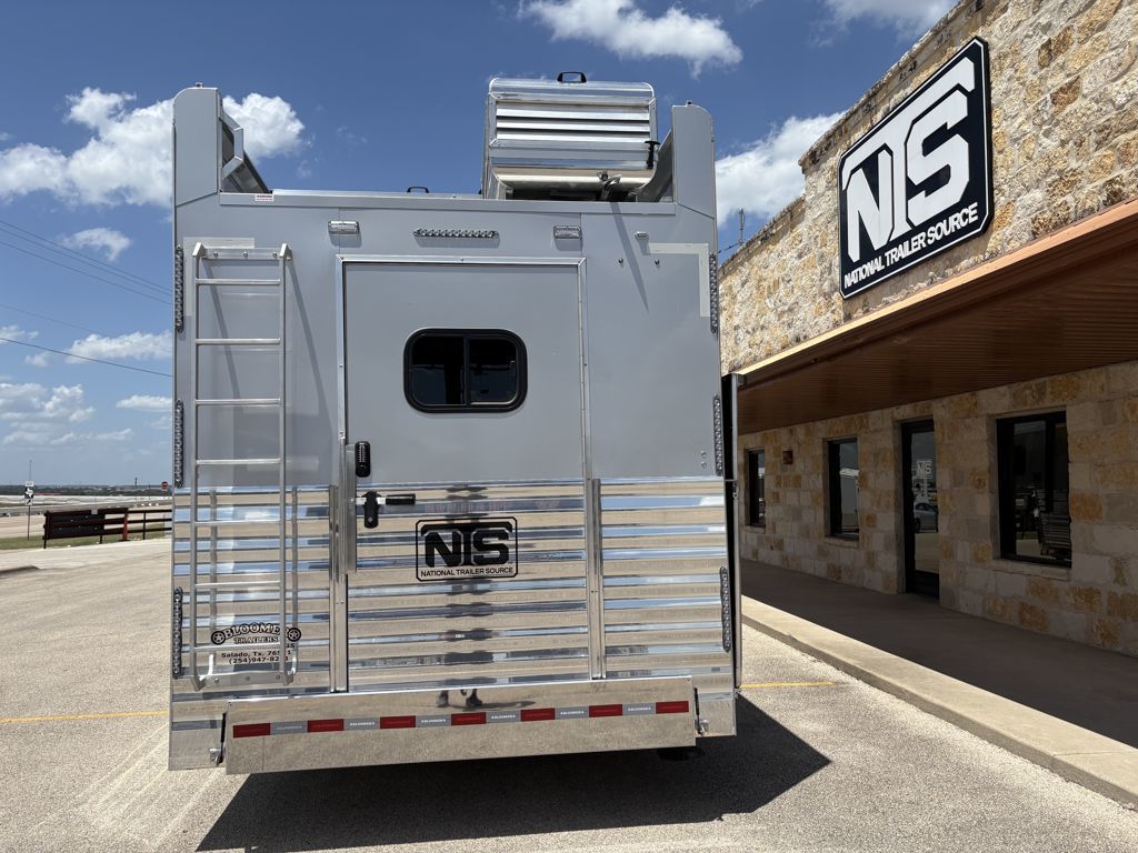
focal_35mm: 26
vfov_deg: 53.1
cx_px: 569
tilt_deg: +4.2
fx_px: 855
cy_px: 426
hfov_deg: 67.3
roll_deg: -0.1
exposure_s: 1/6329
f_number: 1.6
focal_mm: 5.96
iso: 50
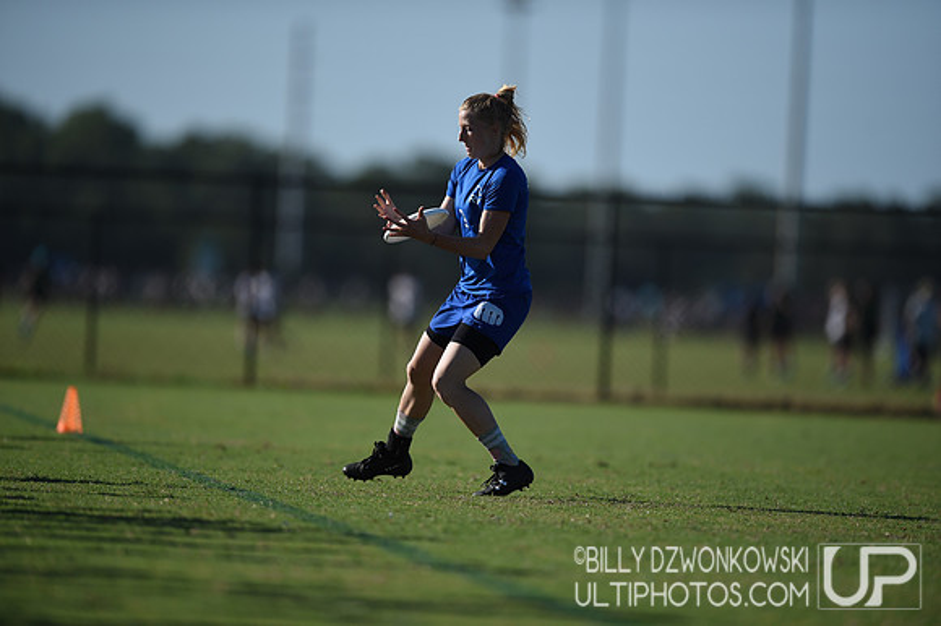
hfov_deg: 5.2
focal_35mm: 400
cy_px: 313
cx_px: 470
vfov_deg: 3.4
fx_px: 10449
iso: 200
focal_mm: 400
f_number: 2.8
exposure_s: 1/6400
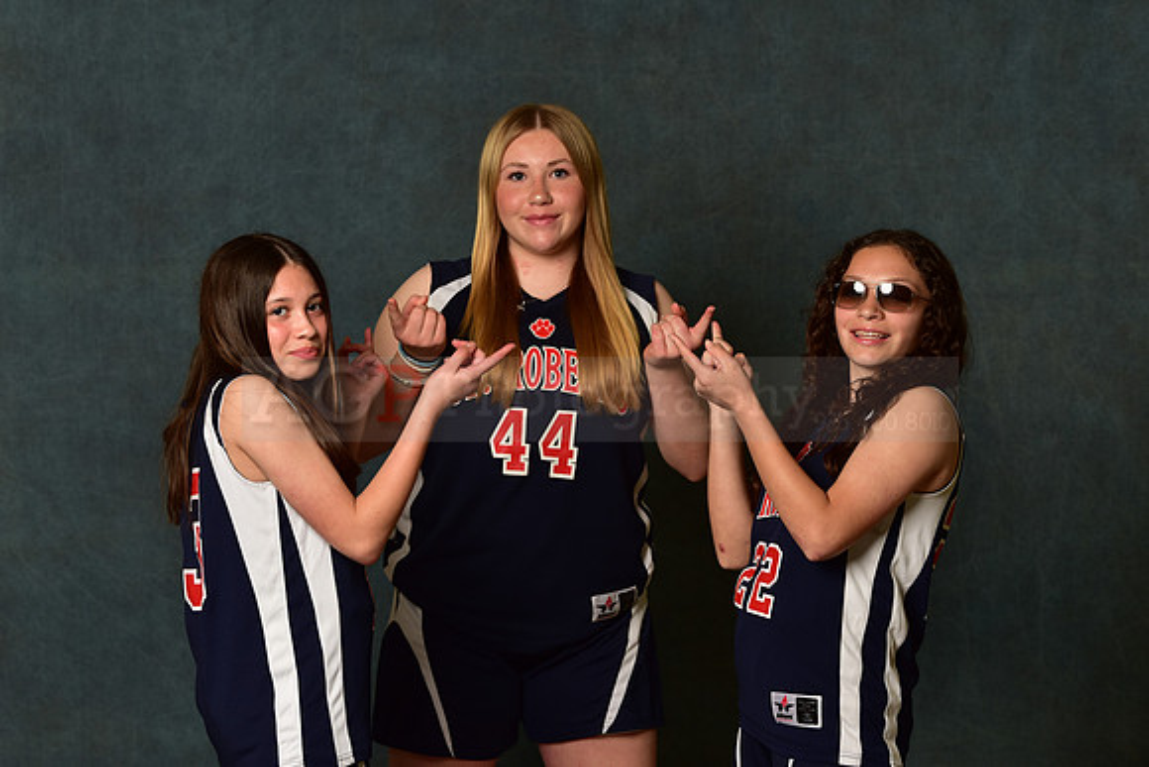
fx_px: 3703
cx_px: 574
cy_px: 384
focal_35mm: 116
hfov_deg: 17.6
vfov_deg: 11.8
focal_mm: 116
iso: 250
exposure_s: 1/100
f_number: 5.6
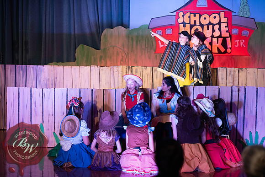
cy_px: 88
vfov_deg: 11.0
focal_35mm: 125
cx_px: 132
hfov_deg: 16.4
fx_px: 920
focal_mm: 125
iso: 800
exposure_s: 1/125
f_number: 2.8
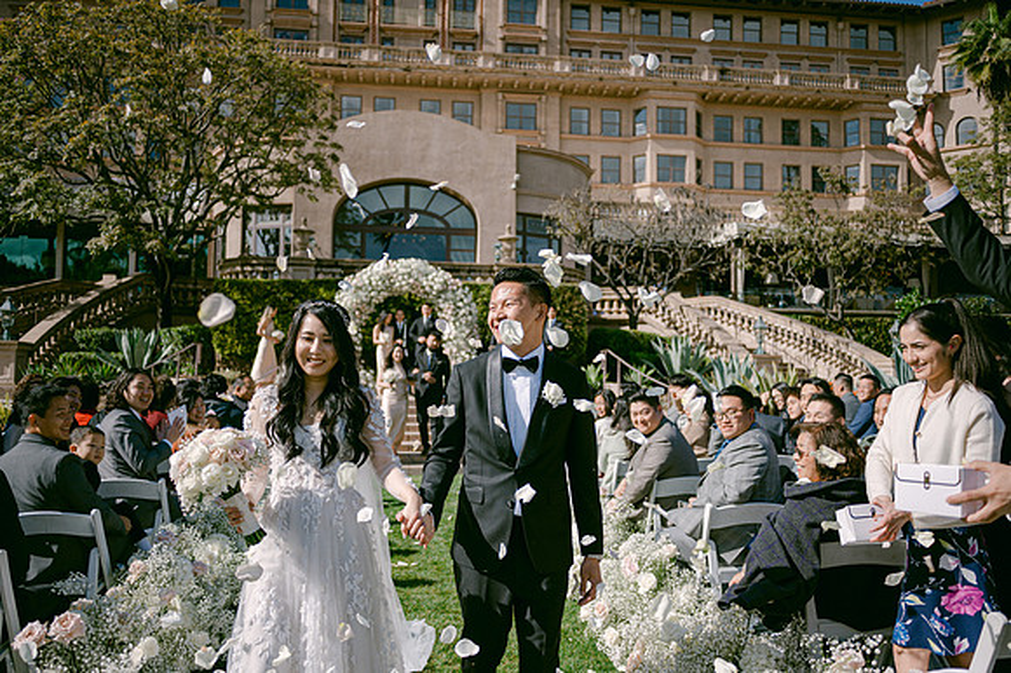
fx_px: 823
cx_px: 516
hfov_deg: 63.1
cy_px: 336
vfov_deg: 44.5
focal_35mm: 29
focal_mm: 28
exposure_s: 1/3200
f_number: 2.8
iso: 100
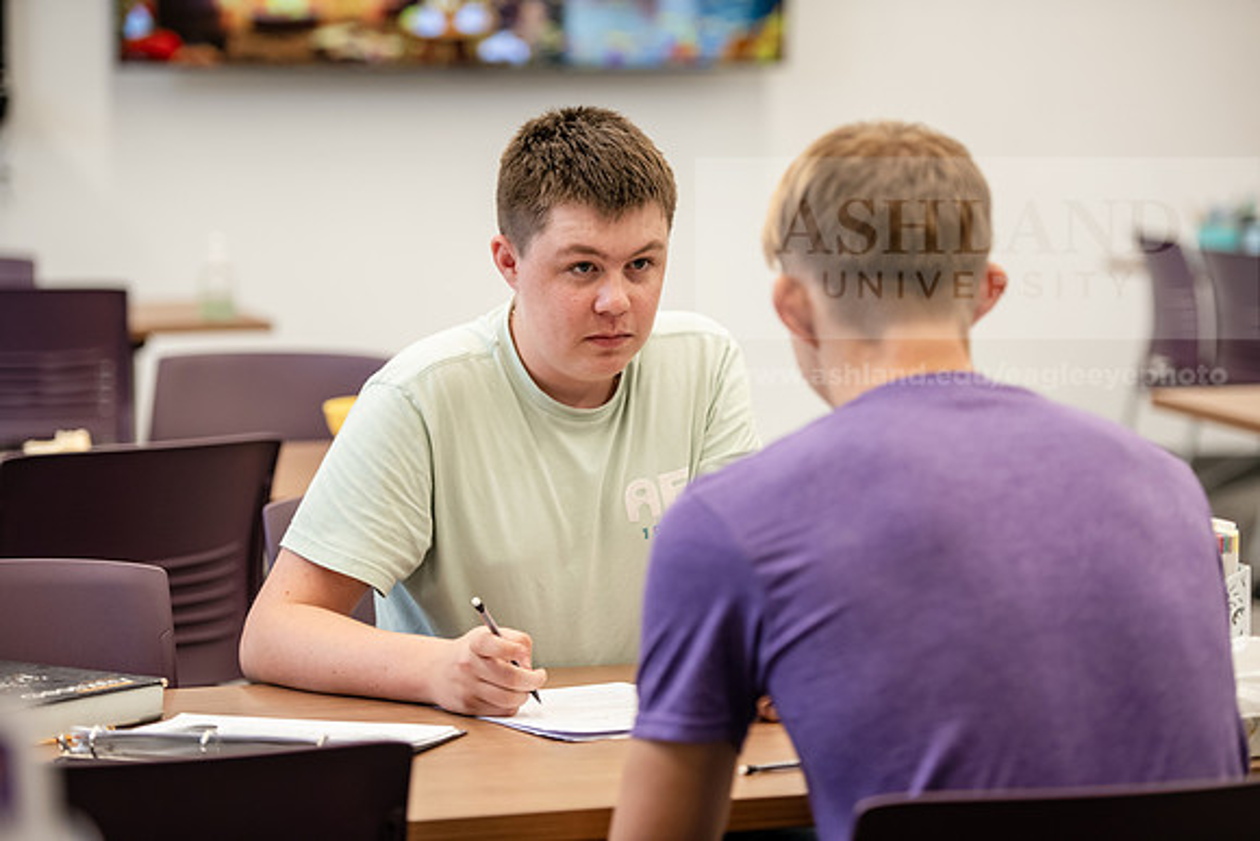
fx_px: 3851
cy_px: 420
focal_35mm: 110
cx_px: 630
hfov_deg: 18.6
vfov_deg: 12.5
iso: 800
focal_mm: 110
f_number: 2.8
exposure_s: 1/200
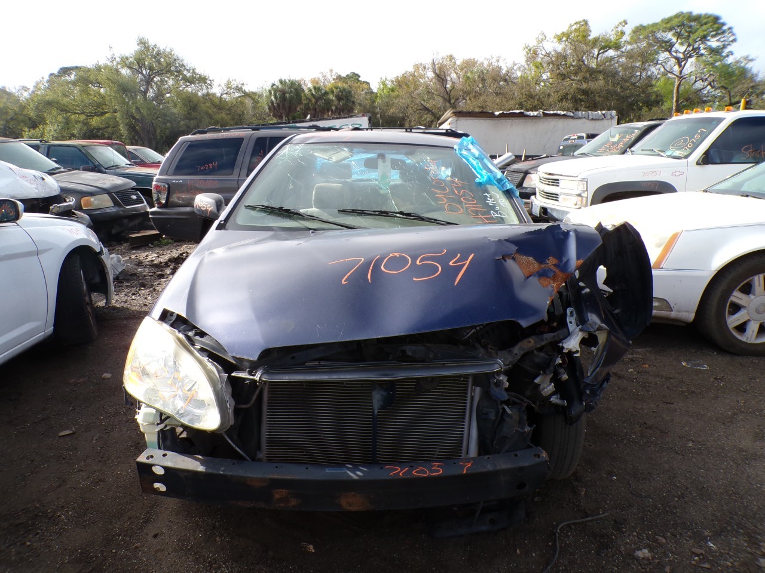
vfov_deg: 56.8
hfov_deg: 71.6
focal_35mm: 24
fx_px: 530
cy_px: 286
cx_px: 382
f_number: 4.4
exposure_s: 1/320
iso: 100
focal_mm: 4.3
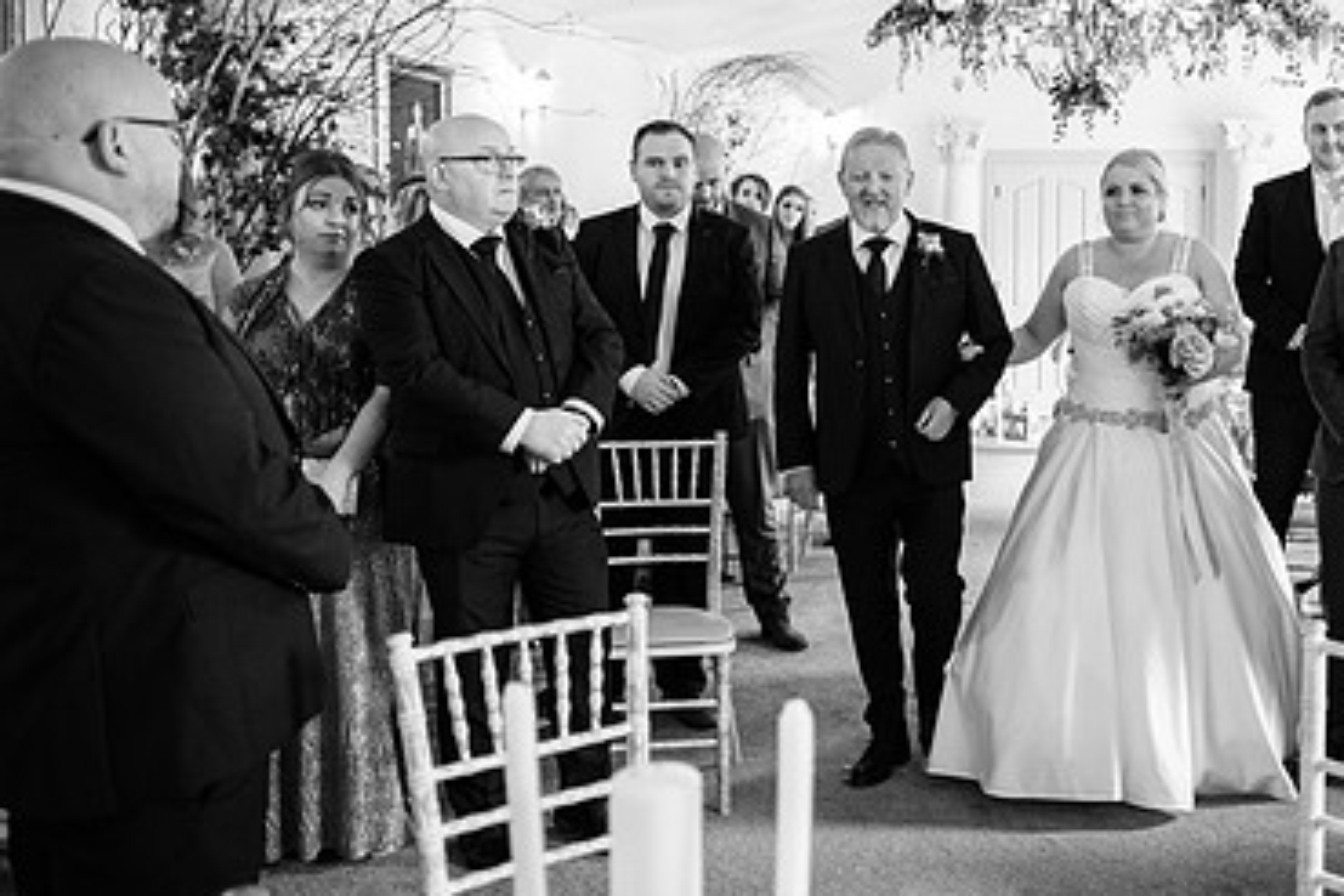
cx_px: 1018
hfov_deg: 47.6
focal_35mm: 39
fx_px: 1456
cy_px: 353
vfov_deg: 34.1
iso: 2000
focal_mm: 16
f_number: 1.6
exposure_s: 1/160
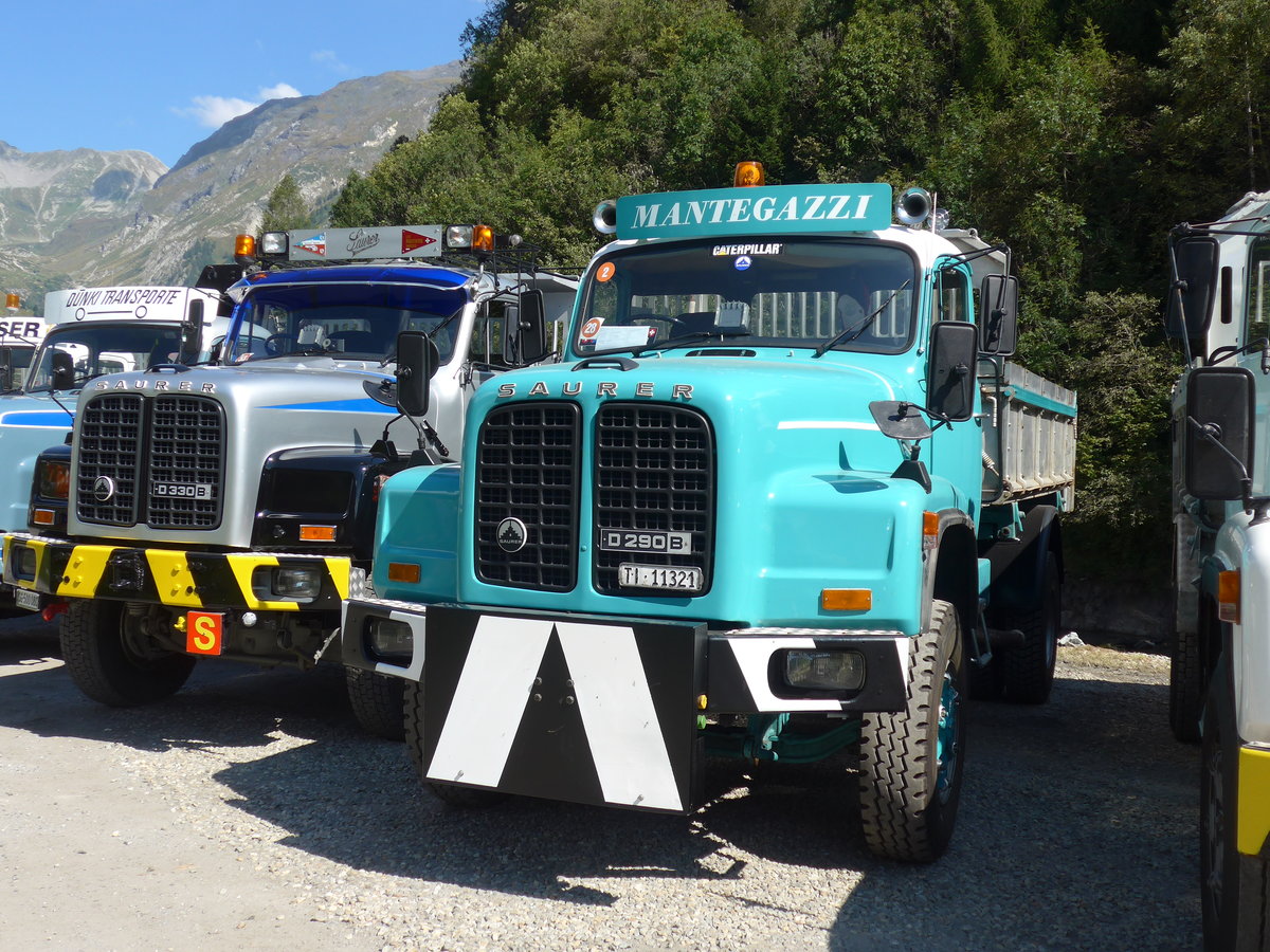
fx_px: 1431
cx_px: 635
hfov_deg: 47.9
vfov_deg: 36.8
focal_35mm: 39
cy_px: 476
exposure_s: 1/1300
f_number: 2.8
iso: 80
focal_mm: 8
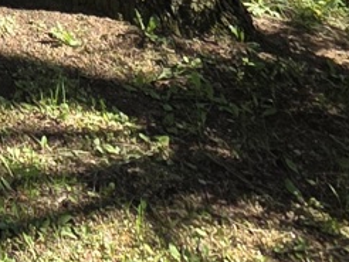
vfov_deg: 11.5
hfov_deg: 14.6
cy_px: -446
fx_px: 959
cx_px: -455
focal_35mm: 95
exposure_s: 1/453
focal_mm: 2.2
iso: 40
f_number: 1.9
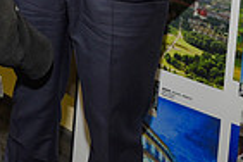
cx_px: -138
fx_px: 803
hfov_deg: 15.6
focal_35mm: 119
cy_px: -168
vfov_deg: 10.5
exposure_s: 1/60
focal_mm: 29
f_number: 5
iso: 200
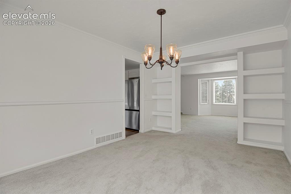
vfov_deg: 70.4
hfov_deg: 93.3
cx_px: 146
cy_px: 97
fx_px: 137
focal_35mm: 17
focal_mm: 17
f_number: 6.3
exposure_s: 1/6
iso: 250
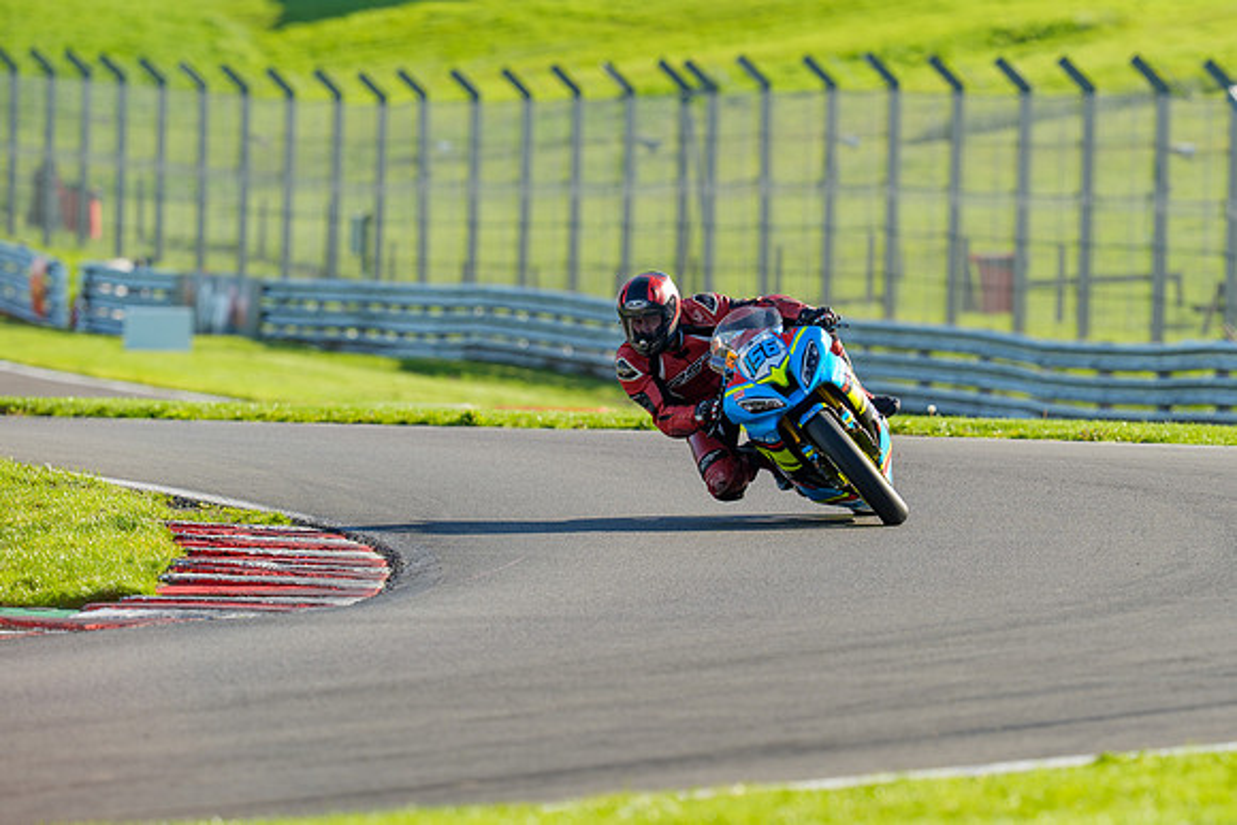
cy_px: 387
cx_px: 715
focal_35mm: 467
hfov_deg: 4.4
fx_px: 16056
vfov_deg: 2.9
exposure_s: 1/400
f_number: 5.6
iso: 125
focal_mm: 400
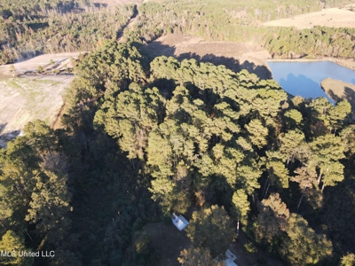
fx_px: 246
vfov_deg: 56.8
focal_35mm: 24
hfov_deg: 71.6
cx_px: 178
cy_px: 133
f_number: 2.8
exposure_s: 1/100
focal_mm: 4.5
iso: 100
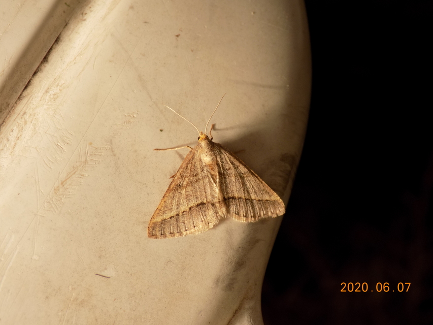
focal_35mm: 118
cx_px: 216
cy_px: 162
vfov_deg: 12.6
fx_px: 1476
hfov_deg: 16.7
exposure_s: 1/30
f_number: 4.8
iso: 80
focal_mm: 20.9
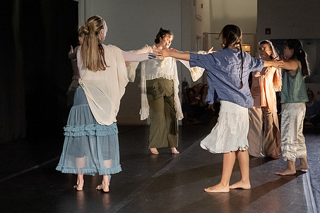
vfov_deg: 20.6
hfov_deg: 30.5
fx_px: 587
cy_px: 91
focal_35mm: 66
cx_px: 174
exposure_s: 1/400
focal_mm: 42
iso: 6400
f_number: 4.5
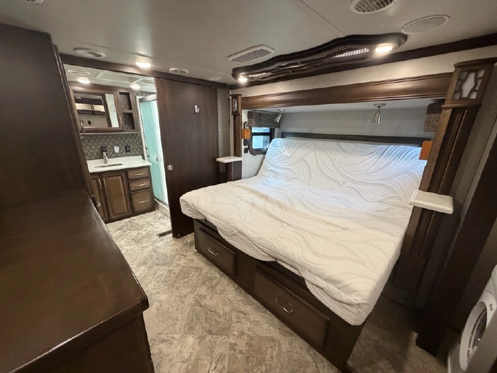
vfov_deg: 85.7
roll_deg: -1.3
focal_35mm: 14
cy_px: 186
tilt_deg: -16.7
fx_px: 201
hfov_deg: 102.1
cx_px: 248
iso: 500
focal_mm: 2.22
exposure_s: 1/60
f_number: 2.2
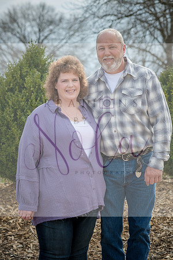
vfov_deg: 18.3
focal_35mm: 112
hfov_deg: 12.2
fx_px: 807
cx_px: 86
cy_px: 130
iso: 400
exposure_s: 1/500
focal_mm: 112
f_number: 8
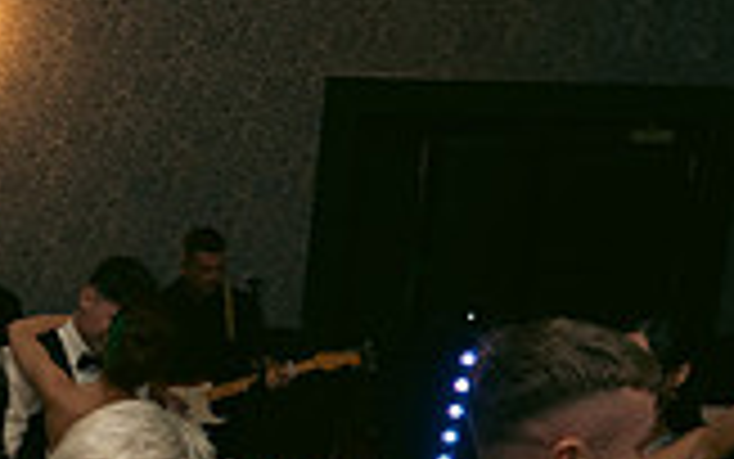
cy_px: 605
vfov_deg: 14.4
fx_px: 1741
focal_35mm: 87
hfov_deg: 21.6
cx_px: -207
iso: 2500
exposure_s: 1/200
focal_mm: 24
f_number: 3.5
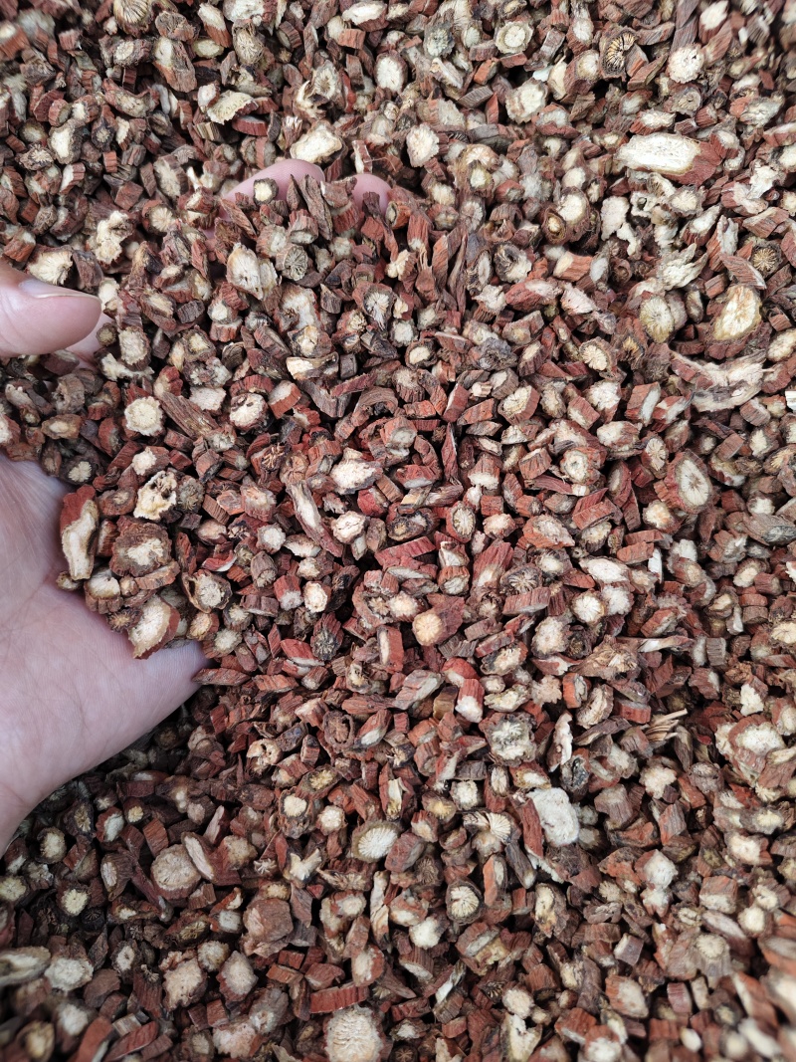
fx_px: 705
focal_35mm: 23
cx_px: 398
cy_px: 531
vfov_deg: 73.9
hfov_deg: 58.9
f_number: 1.88
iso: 385
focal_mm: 5.56
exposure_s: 1/715
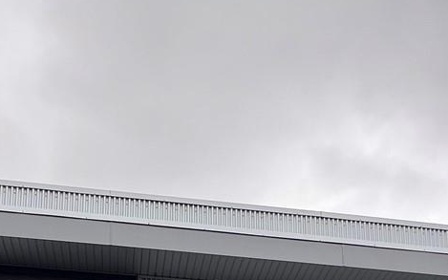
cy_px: 546
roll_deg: -0.7
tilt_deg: +10.0
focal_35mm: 47
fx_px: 574
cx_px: 210
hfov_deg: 42.6
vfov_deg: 18.7
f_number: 1.8
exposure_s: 1/211
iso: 32
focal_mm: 1.57
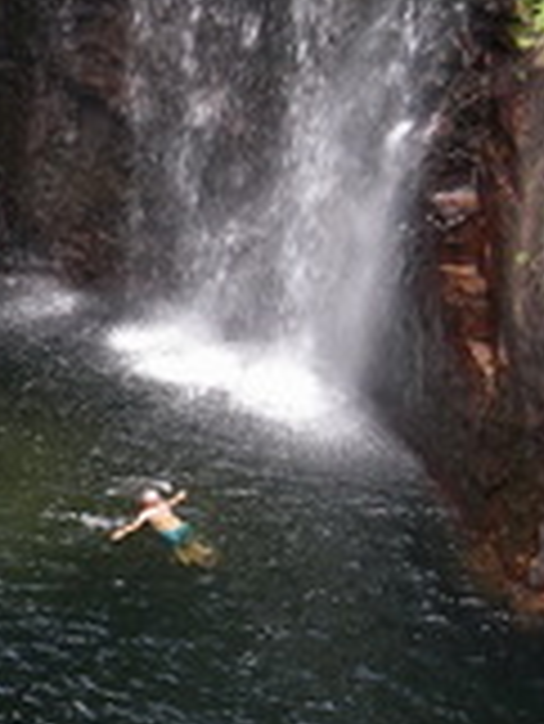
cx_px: -265
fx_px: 4855
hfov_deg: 6.3
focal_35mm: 232
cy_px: 151
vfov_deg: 8.5
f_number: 3.5
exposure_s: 1/100
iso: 80
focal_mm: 14.9
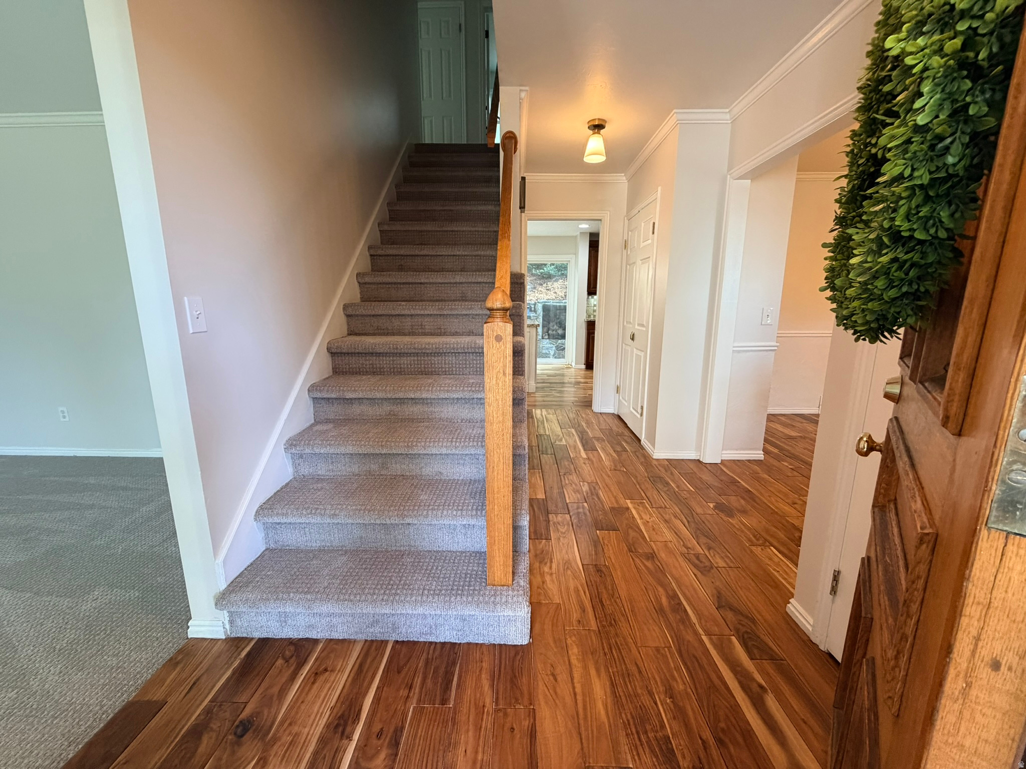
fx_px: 415
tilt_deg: -10.6
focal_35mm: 14
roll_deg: -0.4
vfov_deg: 85.7
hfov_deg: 102.1
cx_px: 513
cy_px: 384
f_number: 2.2
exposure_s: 1/120
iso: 250
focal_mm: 2.22
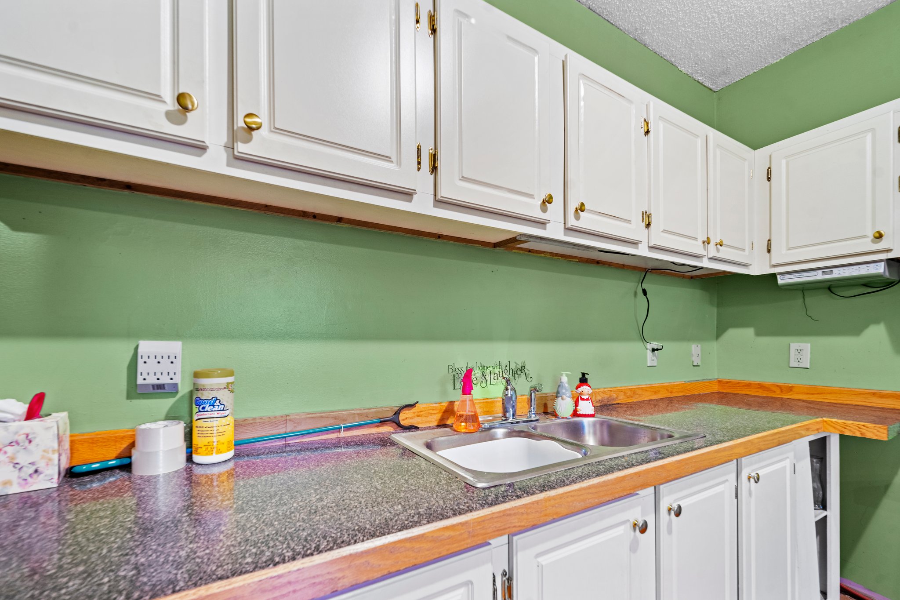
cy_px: 300
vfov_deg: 81.2
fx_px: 350
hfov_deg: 104.3
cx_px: 450
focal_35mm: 14
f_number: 8
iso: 400
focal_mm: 14
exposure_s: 4
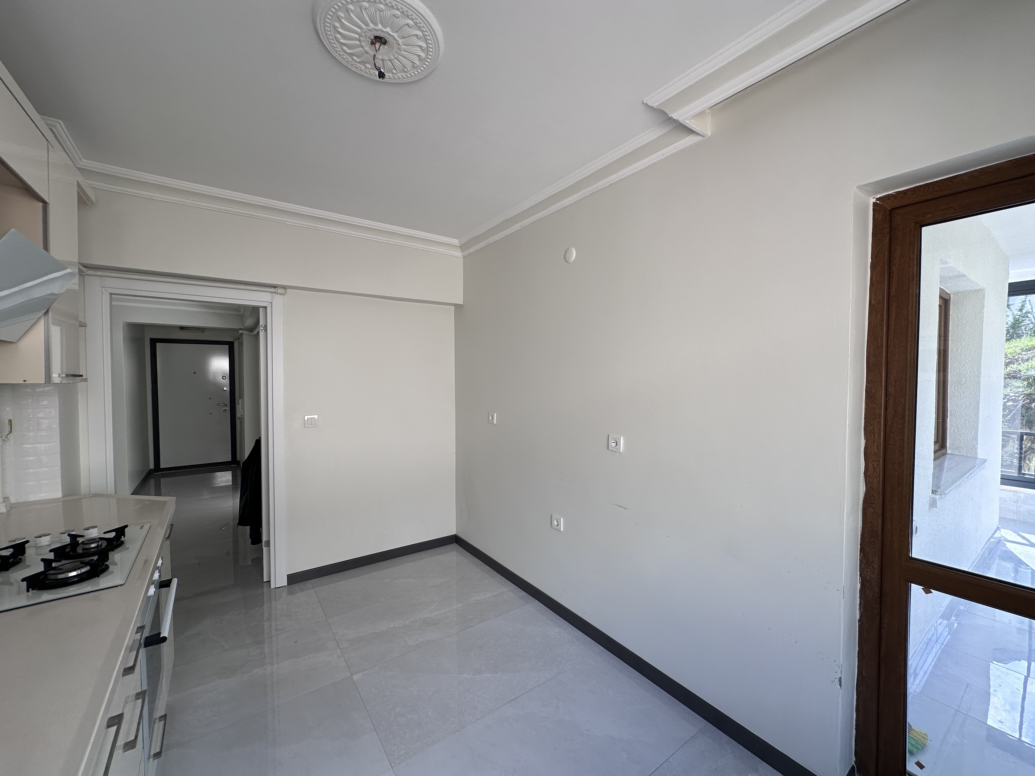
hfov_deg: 102.1
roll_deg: -0.1
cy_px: 388
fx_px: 419
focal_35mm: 14
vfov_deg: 85.7
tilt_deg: -1.3
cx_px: 518
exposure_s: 1/107
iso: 40
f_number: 2.2
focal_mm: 2.22
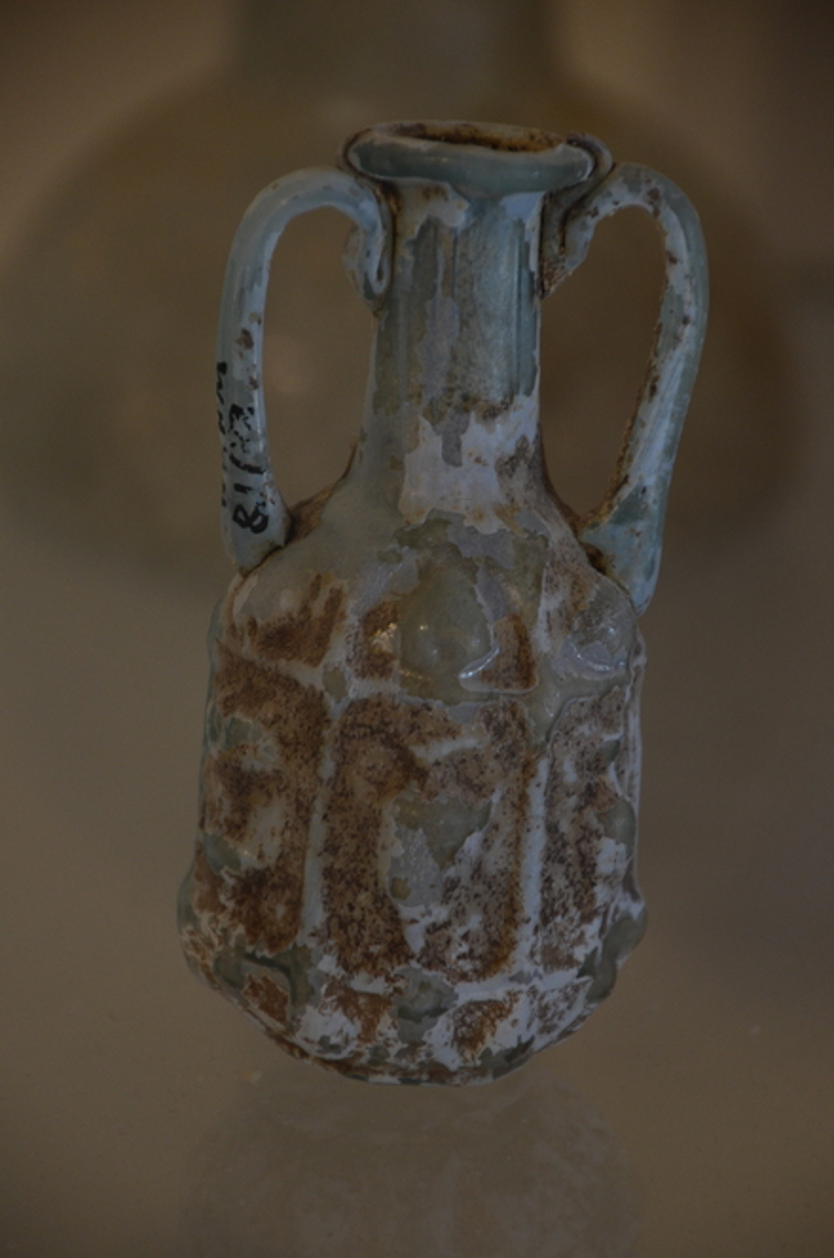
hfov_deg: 3.4
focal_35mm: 405
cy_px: 629
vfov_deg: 5.1
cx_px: 417
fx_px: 14132
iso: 800
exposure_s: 1/25
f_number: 6.3
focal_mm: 270
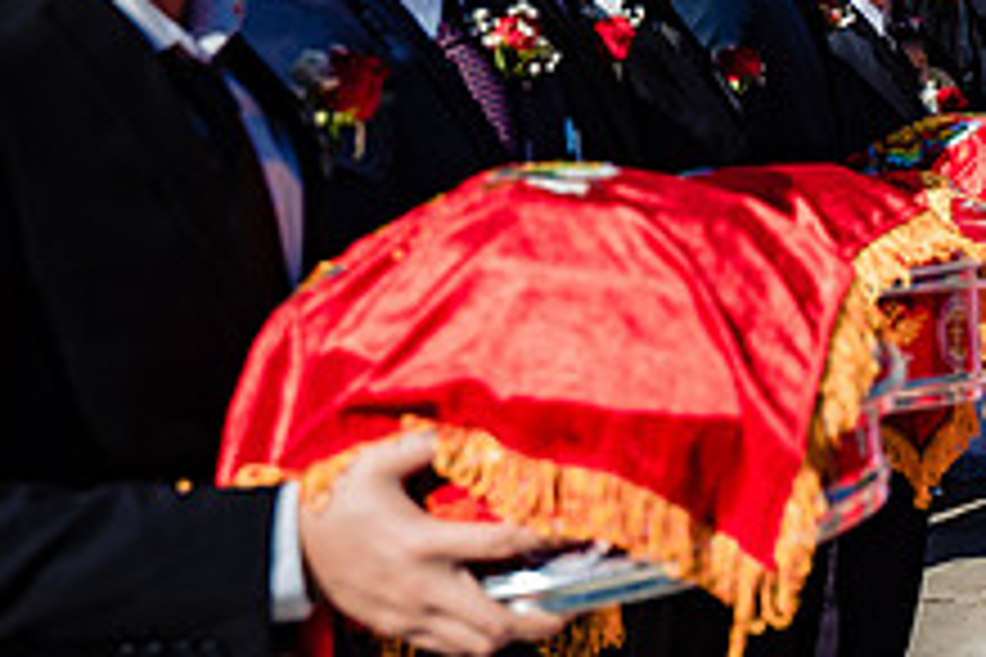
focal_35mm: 98
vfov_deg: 13.9
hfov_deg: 19.7
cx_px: 1162
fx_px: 2684
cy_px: 124
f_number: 3.5
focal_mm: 37
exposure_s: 1/1600
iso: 100
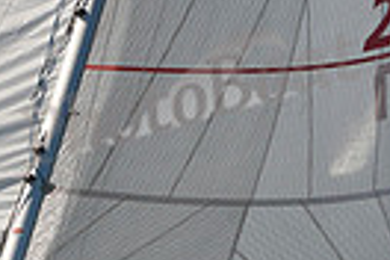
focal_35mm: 968
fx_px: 10486
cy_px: 285
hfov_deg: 2.1
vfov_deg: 1.4
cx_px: -130
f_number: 7.1
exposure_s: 1/2000
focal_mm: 220
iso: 280
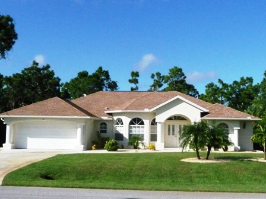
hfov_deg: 42.1
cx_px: 133
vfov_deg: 32.2
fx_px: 346
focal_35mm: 45
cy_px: 100
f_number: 8
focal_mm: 4.7
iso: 800
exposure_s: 1/2000
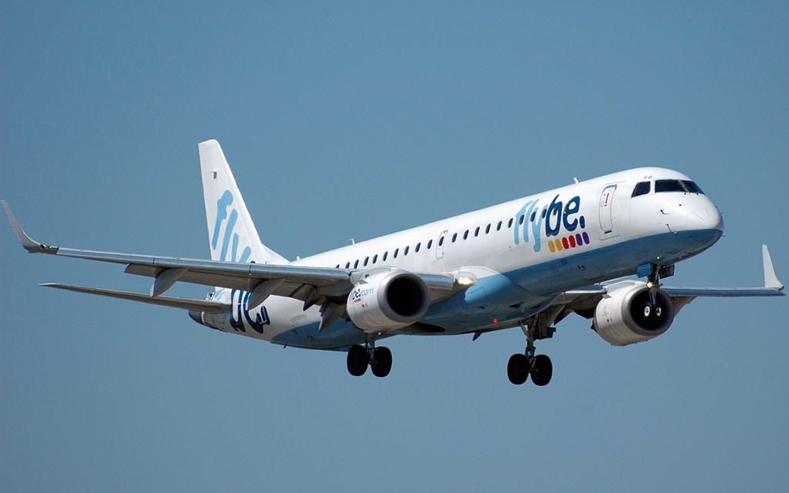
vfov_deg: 2.9
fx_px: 9891
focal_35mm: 460
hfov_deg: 4.6
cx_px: 395
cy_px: 256
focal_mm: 300
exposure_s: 1/2500
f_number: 6.3
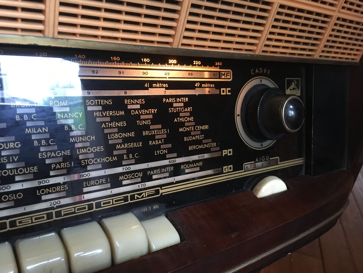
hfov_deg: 61.7
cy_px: 136
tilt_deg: -18.0
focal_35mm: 29
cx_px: 182
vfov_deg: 48.2
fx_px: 304
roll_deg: -5.9
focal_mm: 4.15
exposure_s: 1/17
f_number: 2.2
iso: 320
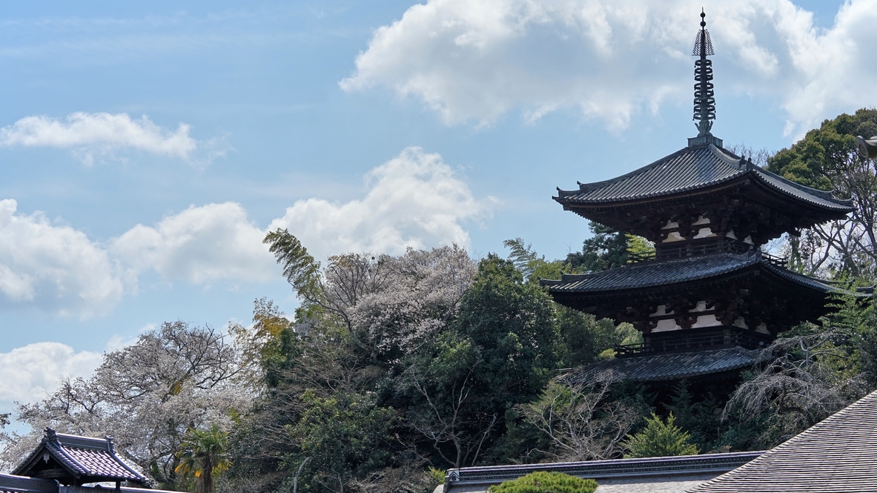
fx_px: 1976
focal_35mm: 85
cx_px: 437
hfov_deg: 25.0
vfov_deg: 14.2
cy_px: 239
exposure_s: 1/500
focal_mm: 80
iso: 100
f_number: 9
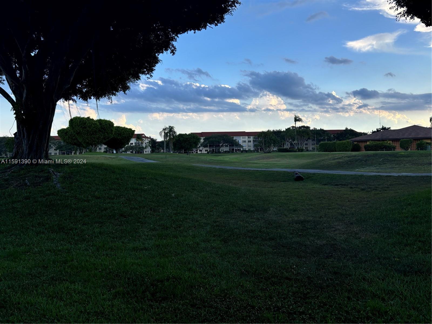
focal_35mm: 26
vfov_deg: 53.1
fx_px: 324
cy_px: 162
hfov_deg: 67.3
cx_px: 216
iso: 50
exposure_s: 1/1418
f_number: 1.6
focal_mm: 5.96
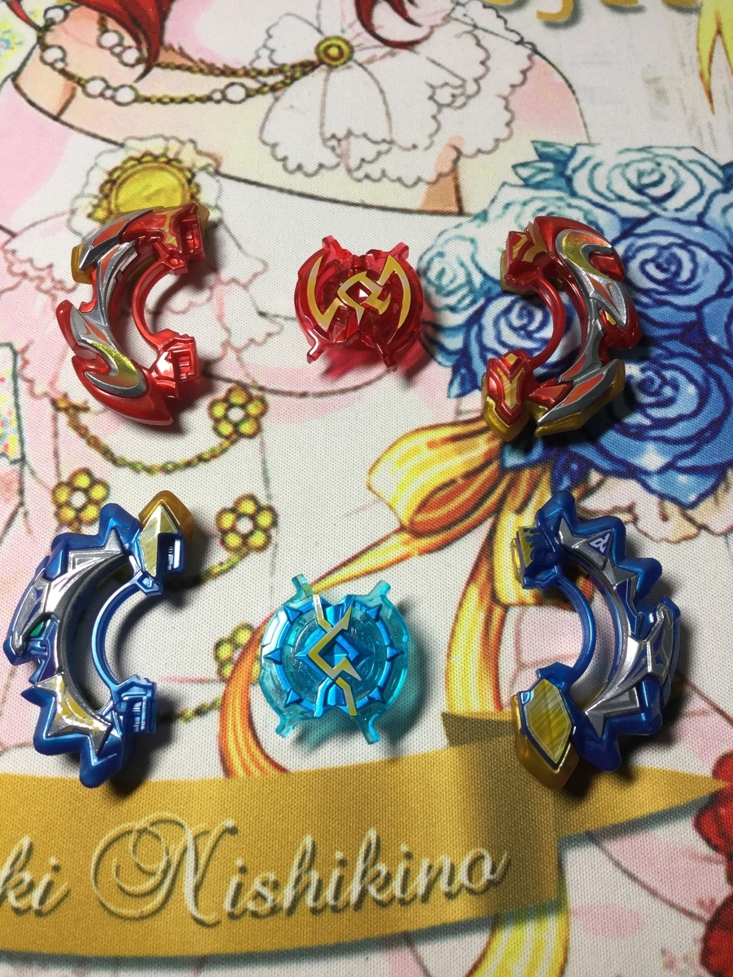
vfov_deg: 58.4
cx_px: 366
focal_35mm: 31
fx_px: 875
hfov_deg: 45.4
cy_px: 488
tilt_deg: -68.9
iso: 25
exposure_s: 1/40
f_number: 2.4
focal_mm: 3.3
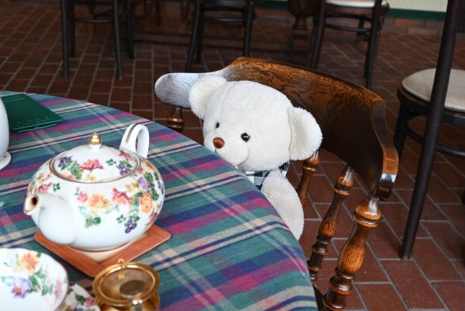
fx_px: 569
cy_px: 135
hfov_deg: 44.3
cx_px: 191
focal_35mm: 44
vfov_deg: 30.5
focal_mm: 34
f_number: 8
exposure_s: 1/50
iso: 500
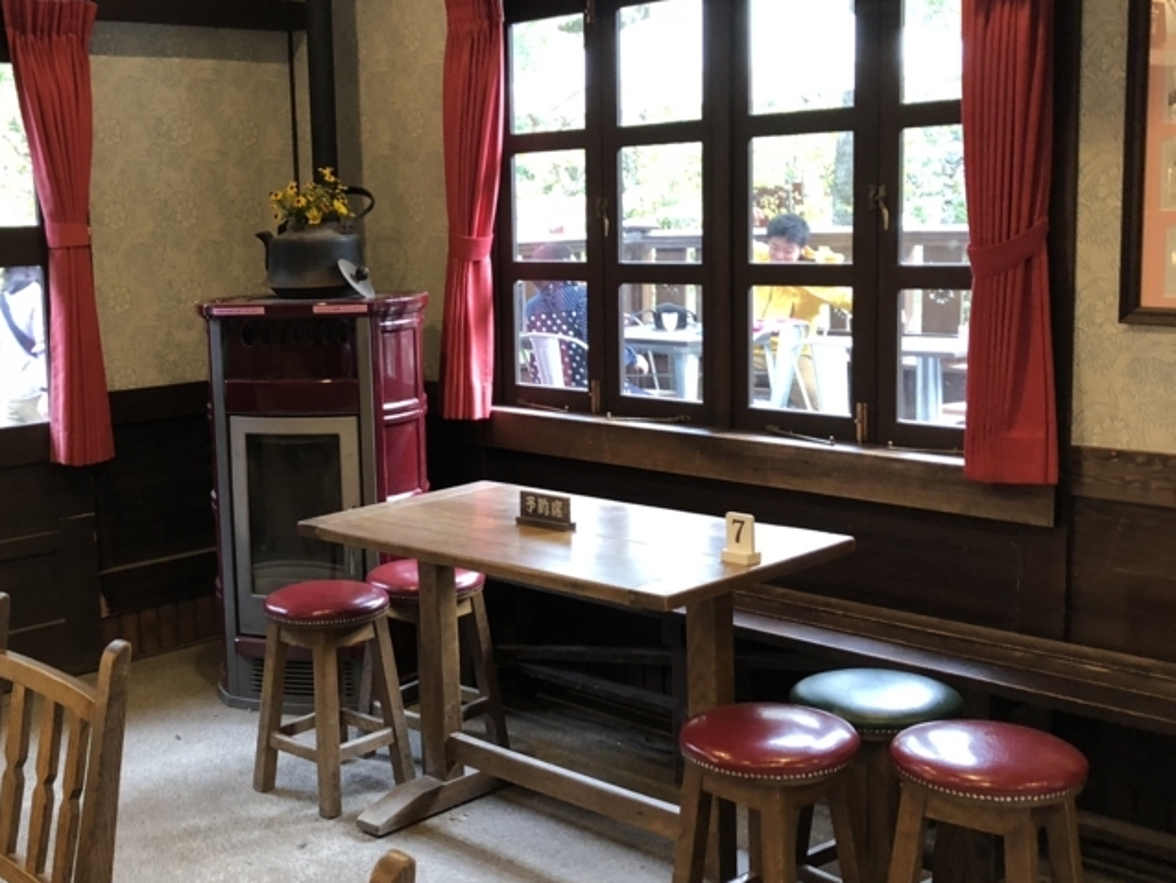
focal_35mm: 45
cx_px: 402
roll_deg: +3.6
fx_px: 1529
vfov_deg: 32.2
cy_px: 414
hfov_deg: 41.6
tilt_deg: -7.5
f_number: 1.8
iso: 64
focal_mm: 3.99
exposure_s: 1/17
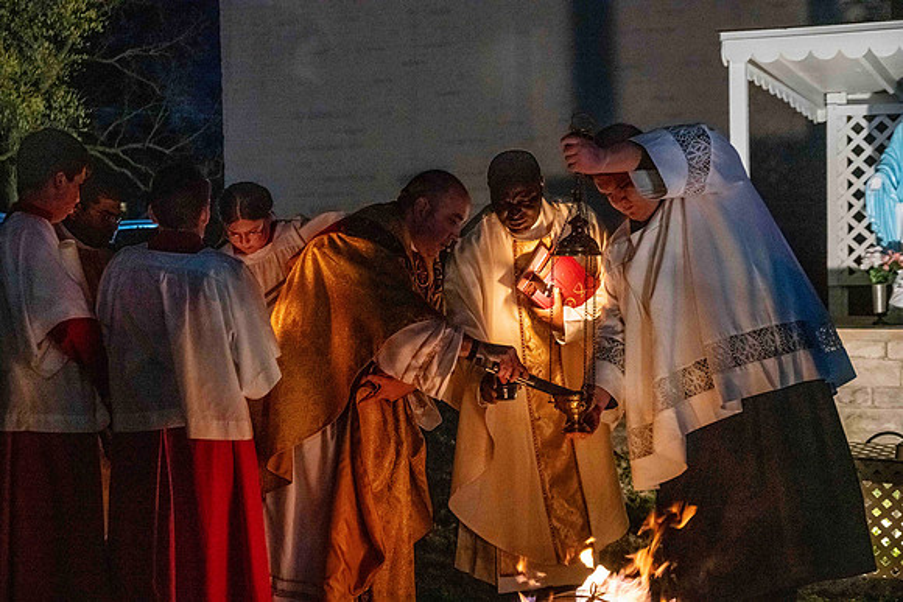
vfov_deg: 22.6
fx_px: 1505
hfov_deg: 33.4
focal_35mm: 60
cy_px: 301
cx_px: 452
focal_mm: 60
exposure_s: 1/40
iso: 8000
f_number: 6.3
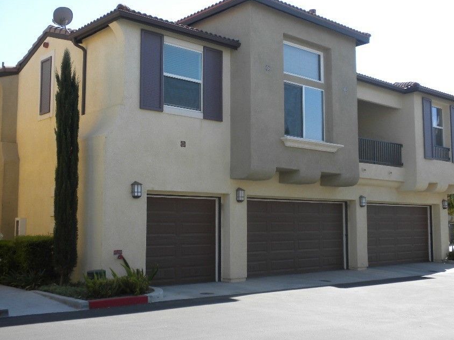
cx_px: 224
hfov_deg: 42.1
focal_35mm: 45
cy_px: 164
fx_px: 590
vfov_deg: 32.2
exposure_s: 1/354
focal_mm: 6.6
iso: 64
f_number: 3.5
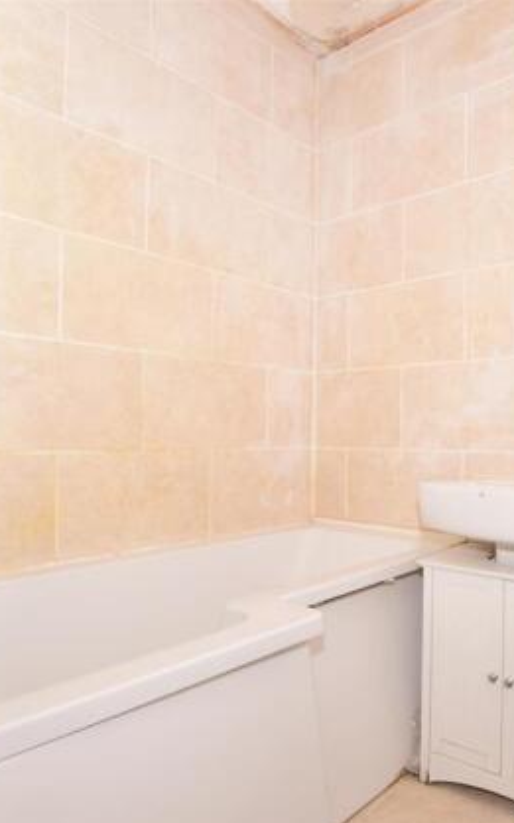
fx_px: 538
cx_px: 368
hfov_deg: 49.5
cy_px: 428
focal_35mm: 24
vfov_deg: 74.8
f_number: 11
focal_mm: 10
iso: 400
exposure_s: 1/200
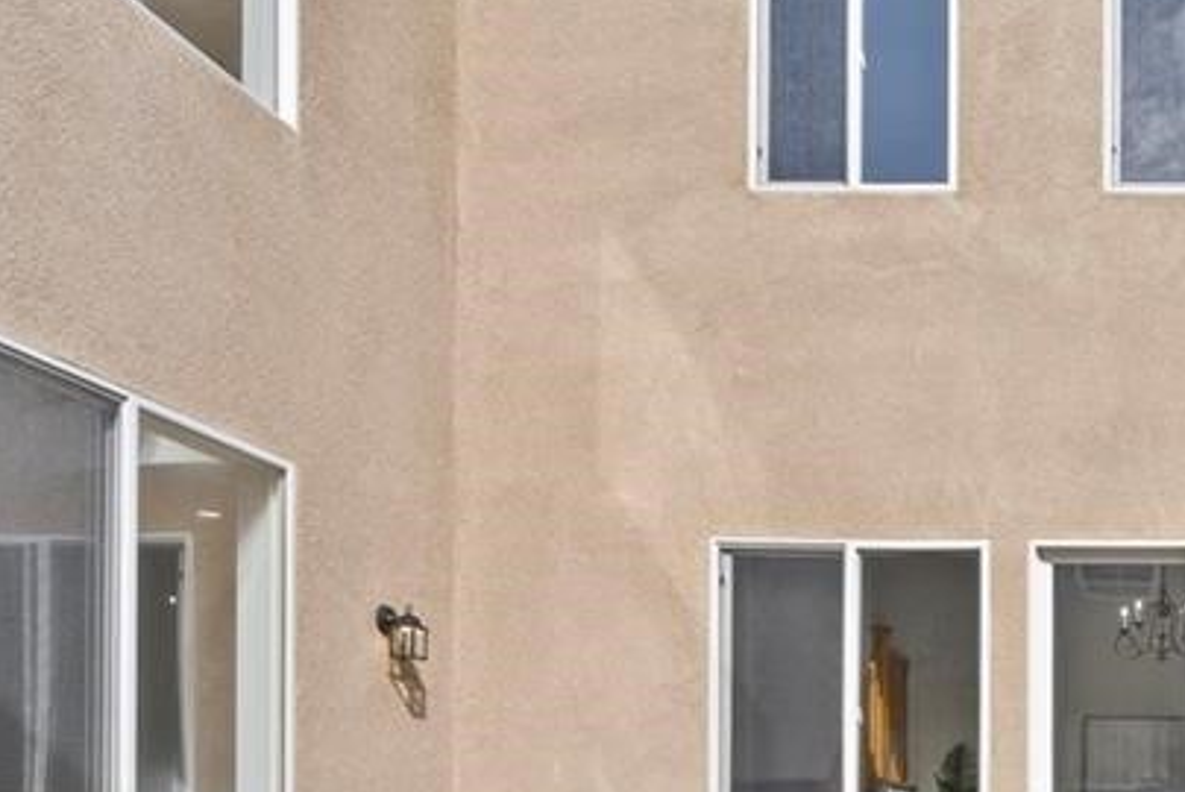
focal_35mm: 38
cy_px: 747
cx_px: 1188
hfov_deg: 43.4
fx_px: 1252
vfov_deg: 32.9
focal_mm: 15
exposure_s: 1/40
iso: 200
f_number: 10
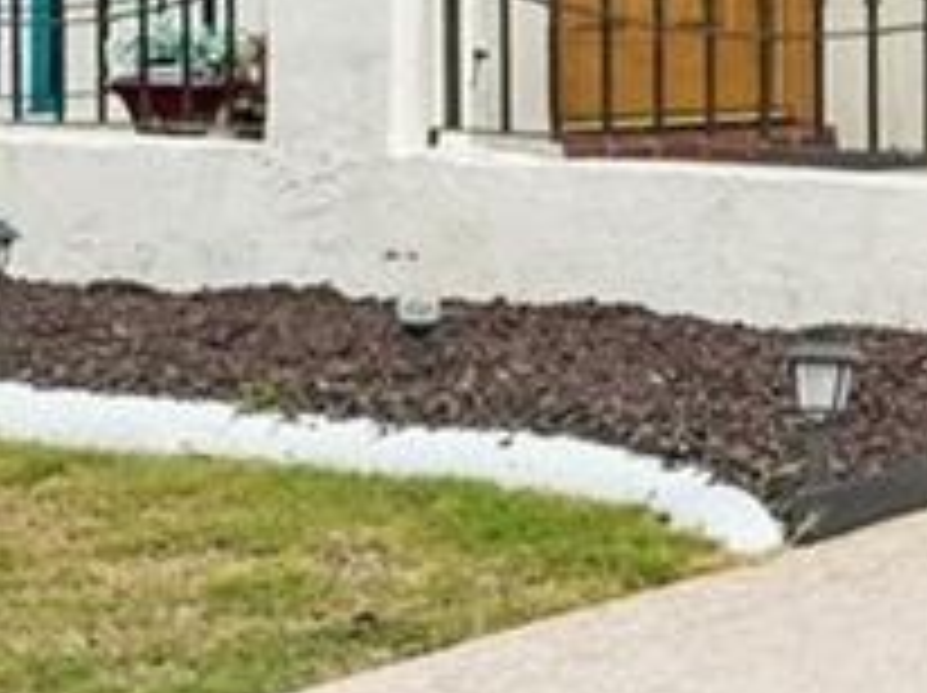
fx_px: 4299
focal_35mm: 161
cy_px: -531
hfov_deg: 10.4
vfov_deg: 8.9
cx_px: 2295
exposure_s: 1/2000
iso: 400
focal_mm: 21.5
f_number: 8
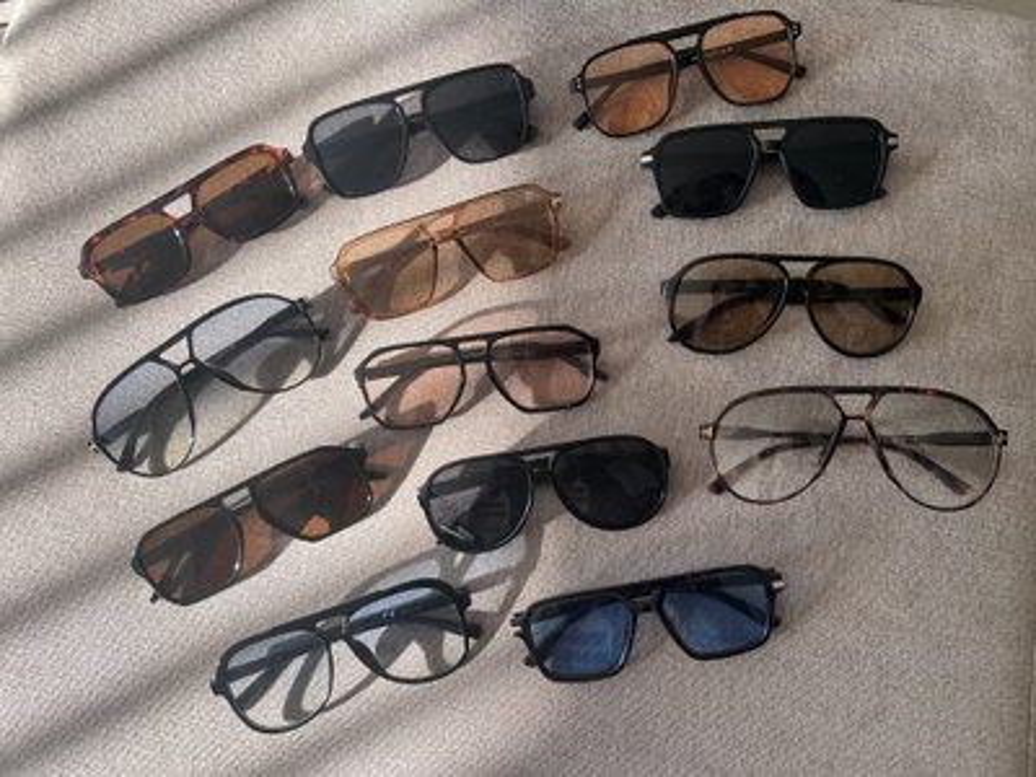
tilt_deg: -79.9
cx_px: 518
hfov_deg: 67.3
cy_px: 388
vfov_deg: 53.1
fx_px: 778
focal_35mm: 26
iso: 50
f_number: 1.5
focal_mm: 5.7
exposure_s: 1/443
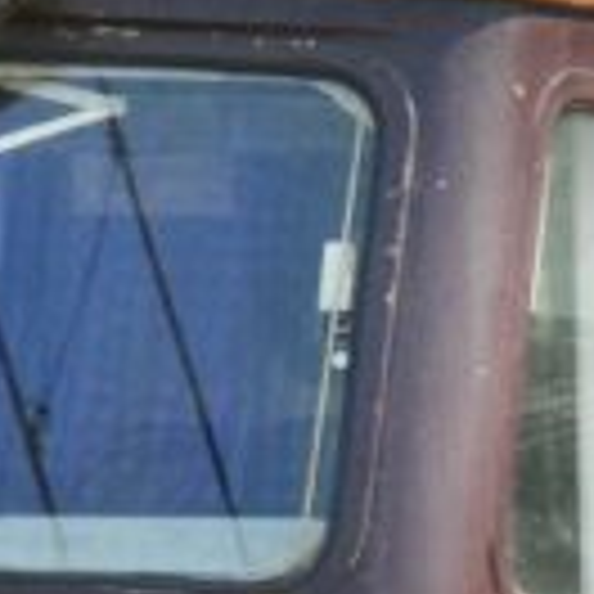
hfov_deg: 4.0
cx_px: 691
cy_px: 999
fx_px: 8406
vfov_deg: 4.0
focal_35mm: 433
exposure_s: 1/250
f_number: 8
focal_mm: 50
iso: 250
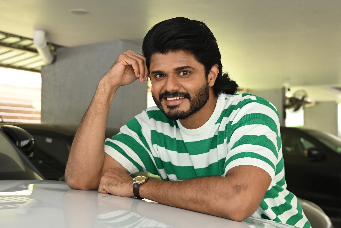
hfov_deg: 35.1
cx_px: 170
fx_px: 540
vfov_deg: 23.8
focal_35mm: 57
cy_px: 114
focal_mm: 38
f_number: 4
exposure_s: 1/200
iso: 2500
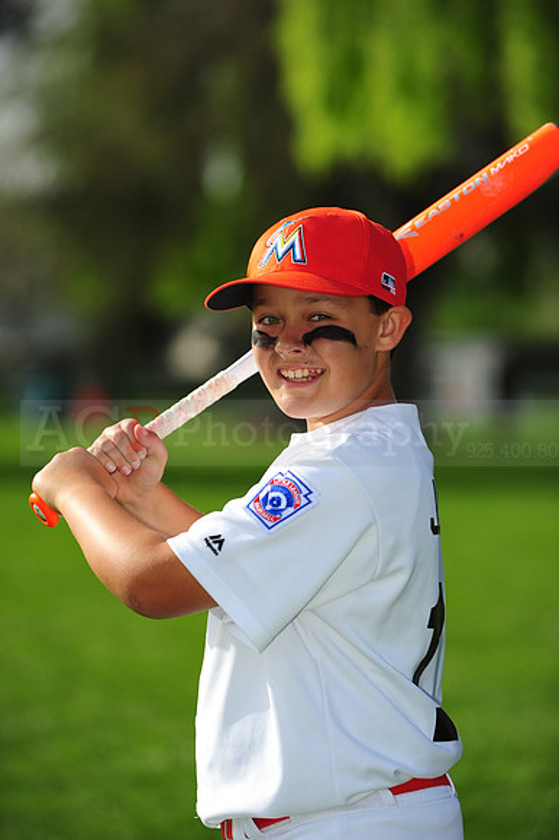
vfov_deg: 11.8
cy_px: 420
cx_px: 280
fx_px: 4081
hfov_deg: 7.8
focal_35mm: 175
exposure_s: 1/1600
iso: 200
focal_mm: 175
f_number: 4.5
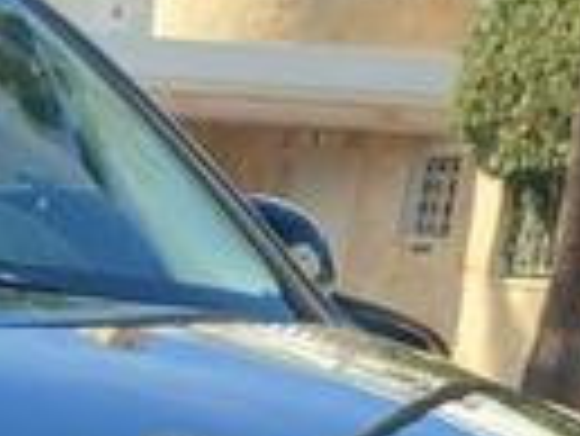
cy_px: 996
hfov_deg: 16.3
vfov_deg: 11.1
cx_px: -121
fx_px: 1945
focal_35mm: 116
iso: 25
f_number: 1.8
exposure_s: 1/223
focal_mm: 5.06
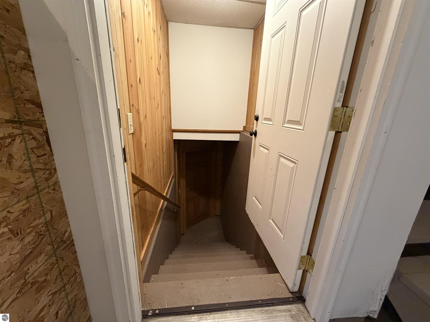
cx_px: 215
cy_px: 161
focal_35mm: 14
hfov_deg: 102.1
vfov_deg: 85.7
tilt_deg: -15.4
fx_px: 174
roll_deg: -1.1
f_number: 2.2
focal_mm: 2.22
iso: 500
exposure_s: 1/60
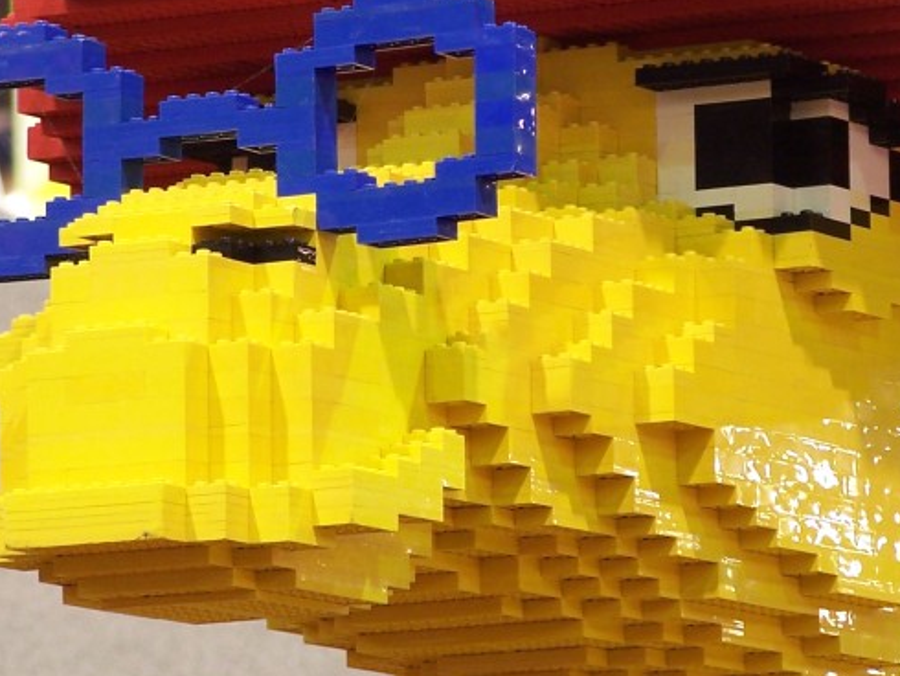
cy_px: 254
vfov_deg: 4.2
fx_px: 9182
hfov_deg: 5.6
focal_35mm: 353
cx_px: 584
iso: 80
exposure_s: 1/3
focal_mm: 28
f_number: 3.2
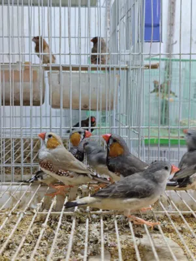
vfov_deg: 36.8
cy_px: 130
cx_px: 98
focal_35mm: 52
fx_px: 393
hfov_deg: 28.0
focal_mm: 4.94
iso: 200
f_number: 1.59
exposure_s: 1/33.3
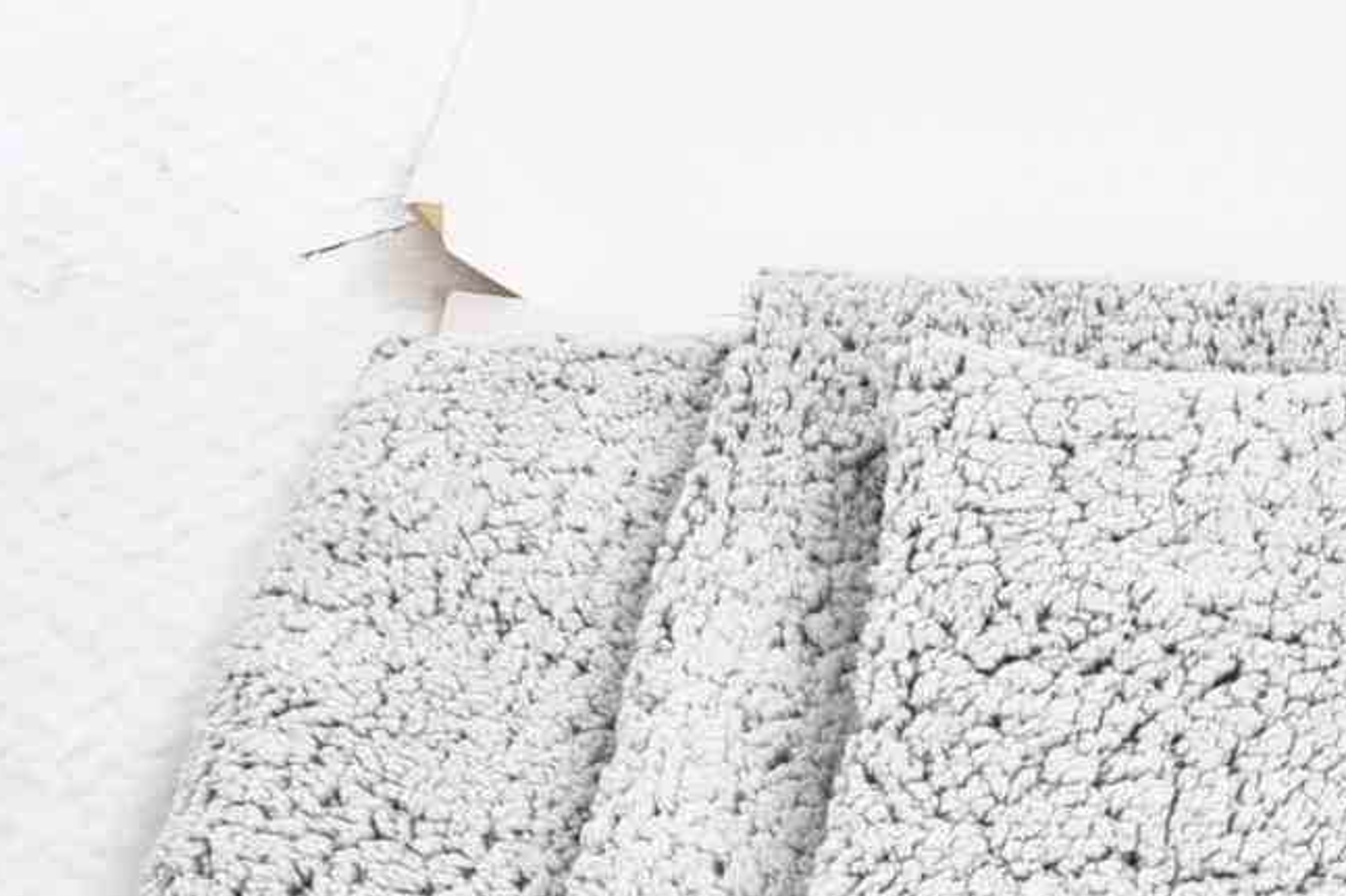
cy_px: 1097
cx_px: 1956
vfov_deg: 8.3
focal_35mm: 164
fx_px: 6130
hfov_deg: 12.0
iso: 250
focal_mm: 48
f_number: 11
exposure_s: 1/125
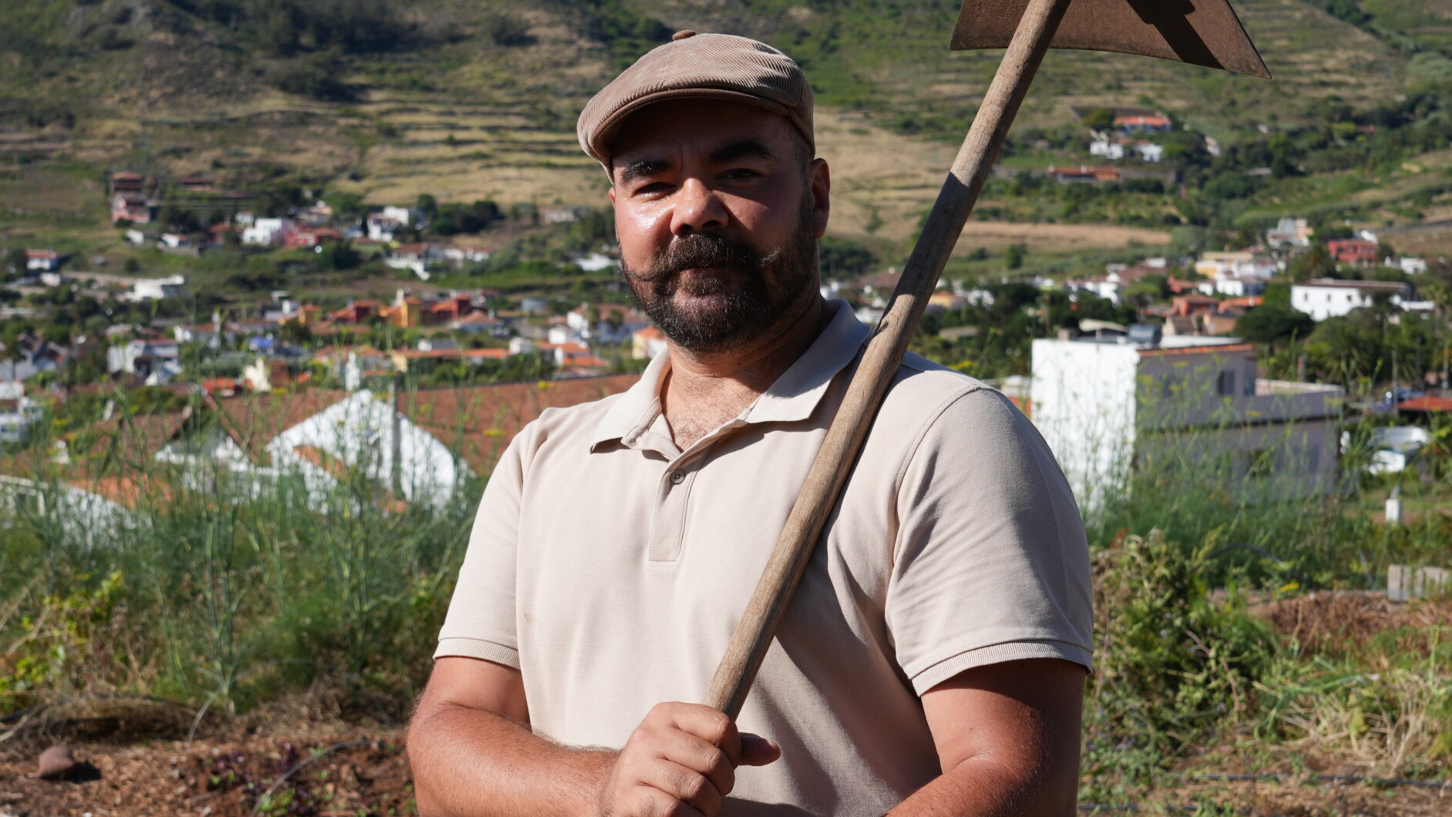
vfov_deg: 16.2
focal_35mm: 75
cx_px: 672
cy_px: 473
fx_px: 2877
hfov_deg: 28.3
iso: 100
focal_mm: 35
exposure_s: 1/500
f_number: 6.3
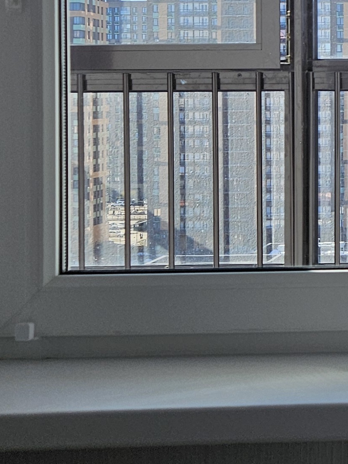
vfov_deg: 23.0
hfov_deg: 15.8
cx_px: 556
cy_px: 113
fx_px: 1126
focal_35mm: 84
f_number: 1.8
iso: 50
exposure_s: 1/2000
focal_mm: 5.4
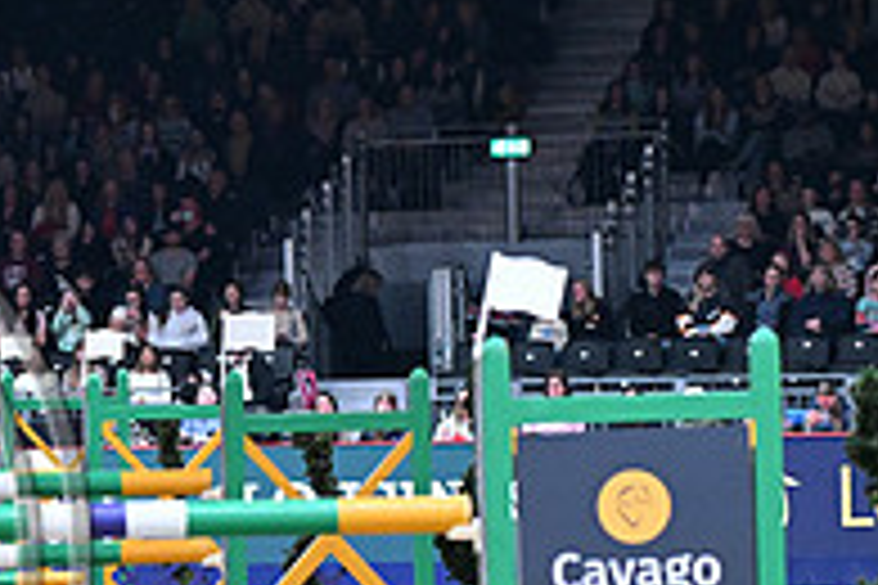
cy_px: 502
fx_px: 9804
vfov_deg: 3.4
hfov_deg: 5.1
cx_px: -423
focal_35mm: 402
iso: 6400
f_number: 5
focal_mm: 135
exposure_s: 1/640
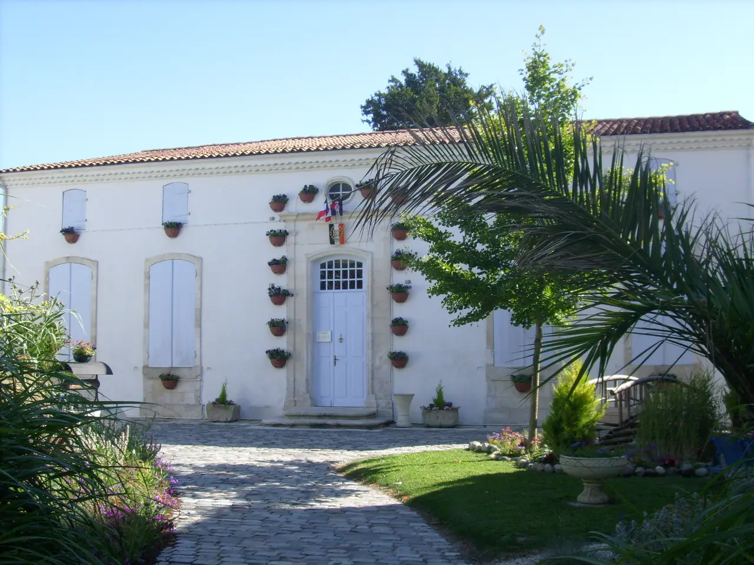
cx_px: 377
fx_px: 937
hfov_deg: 43.9
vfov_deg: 33.6
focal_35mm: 43
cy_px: 282
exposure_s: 1/125
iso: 80
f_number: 7.7
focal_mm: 7.2
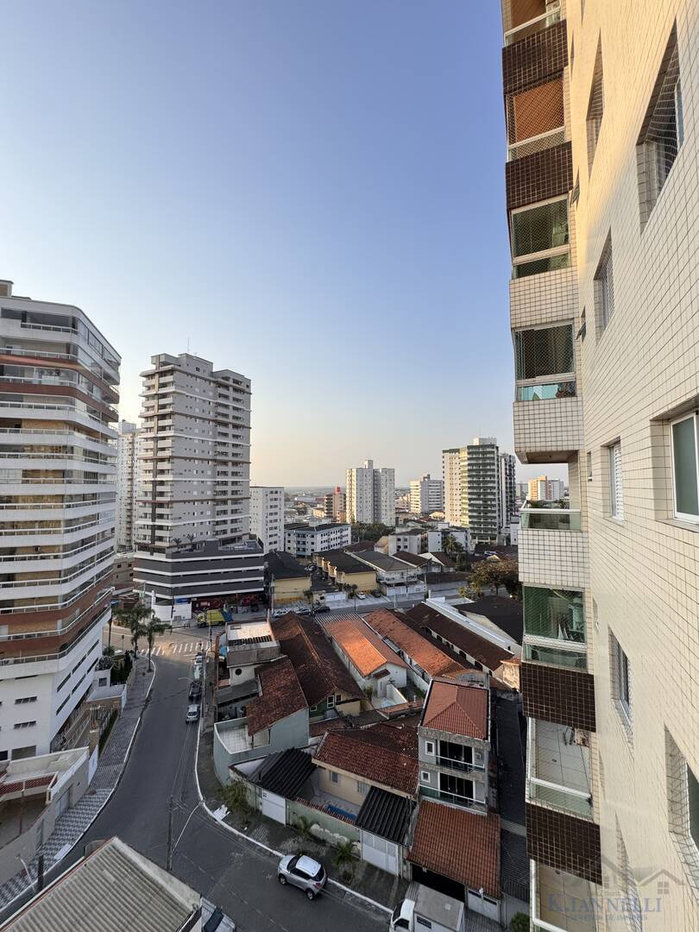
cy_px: 466
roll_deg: +1.0
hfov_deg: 85.7
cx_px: 350
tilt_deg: +3.4
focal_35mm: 14
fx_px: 377
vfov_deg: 102.1
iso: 40
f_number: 2.2
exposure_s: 1/796
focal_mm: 2.22
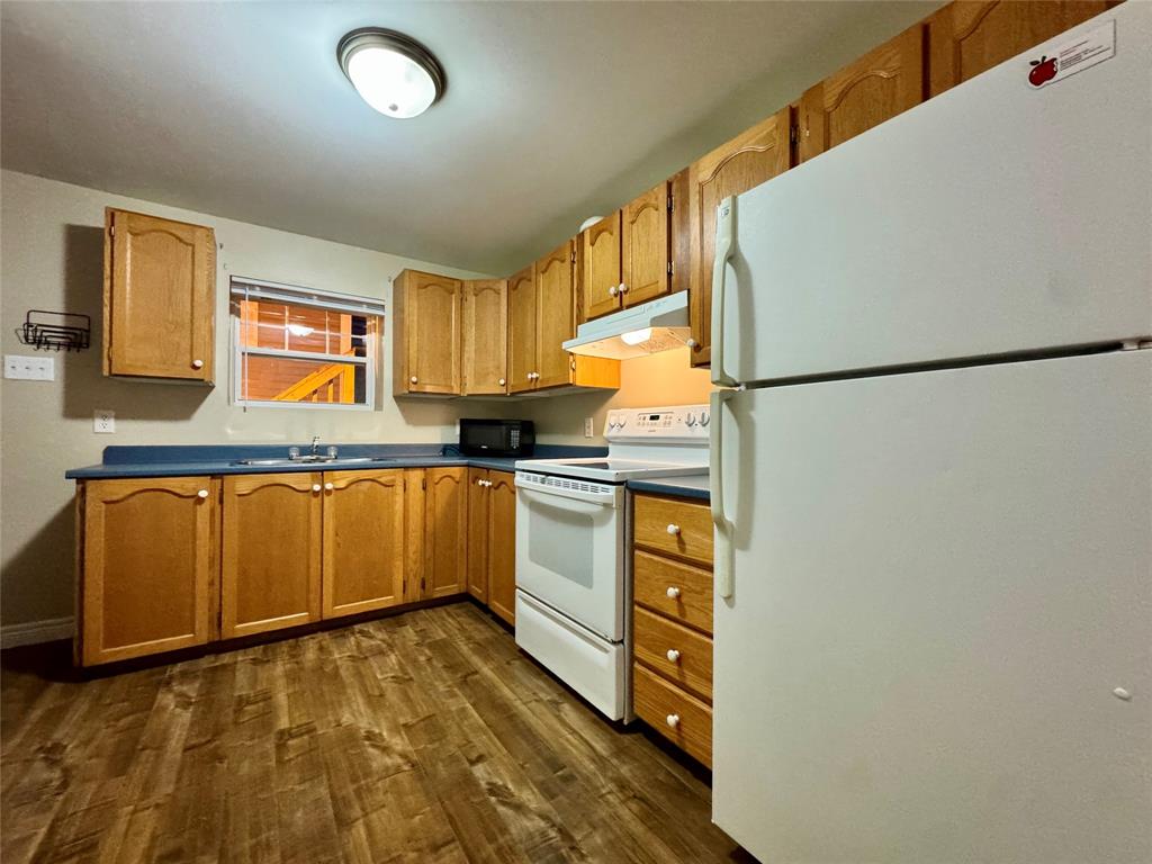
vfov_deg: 85.7
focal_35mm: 14
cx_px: 576
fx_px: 466
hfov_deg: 102.1
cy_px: 432
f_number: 2.2
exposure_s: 1/60
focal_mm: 2.22
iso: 800
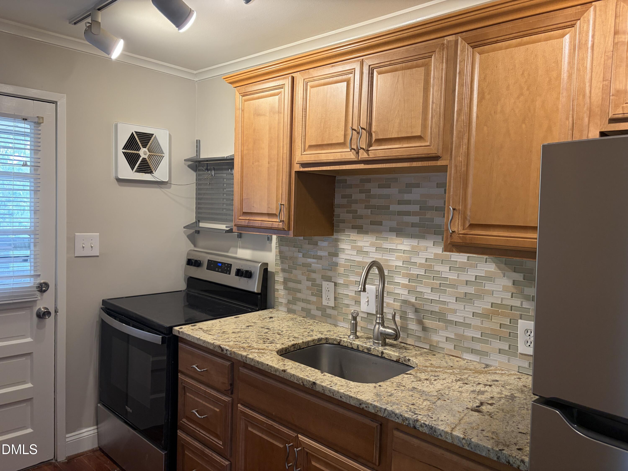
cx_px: 314
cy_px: 236
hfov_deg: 67.3
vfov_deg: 53.1
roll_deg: -1.2
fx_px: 472
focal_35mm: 26
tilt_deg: -3.1
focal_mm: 5.96
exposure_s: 1/60
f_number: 1.6
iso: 160
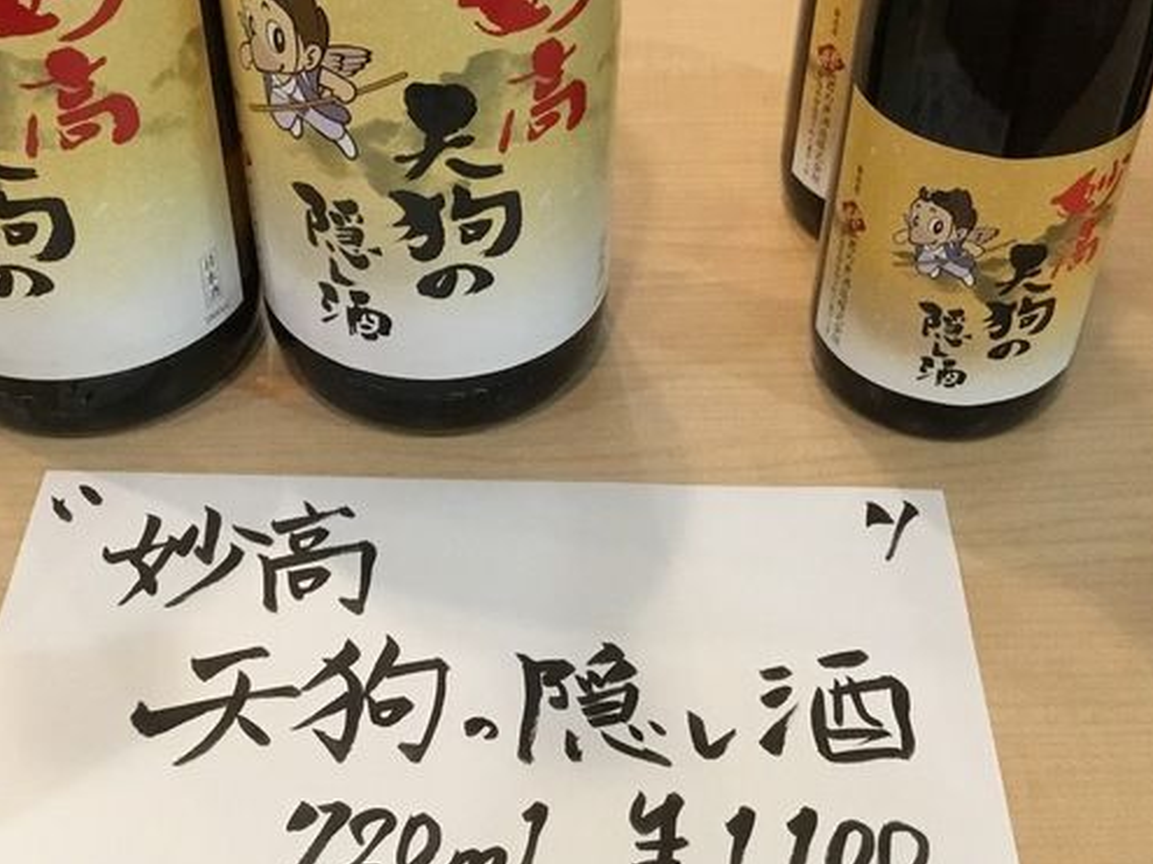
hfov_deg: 37.5
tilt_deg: -46.9
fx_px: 1698
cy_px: 374
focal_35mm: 51
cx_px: 535
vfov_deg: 28.5
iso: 200
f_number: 2.4
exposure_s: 1/30
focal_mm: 3.3
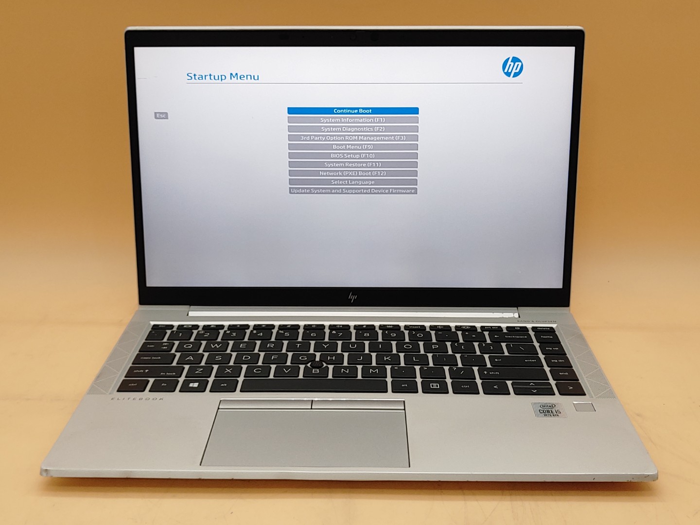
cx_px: 350
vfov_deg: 35.1
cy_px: 262
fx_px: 829
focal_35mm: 41
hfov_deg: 45.8
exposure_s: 1/167
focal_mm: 4.36
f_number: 1.8
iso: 50
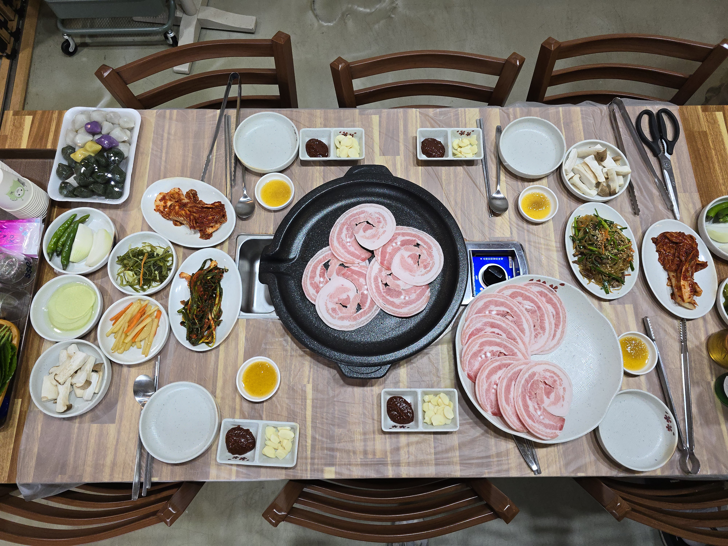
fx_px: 484
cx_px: 364
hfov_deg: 73.9
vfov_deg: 58.9
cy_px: 273
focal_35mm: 23
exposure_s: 1/120
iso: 320
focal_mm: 6.3
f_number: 1.7
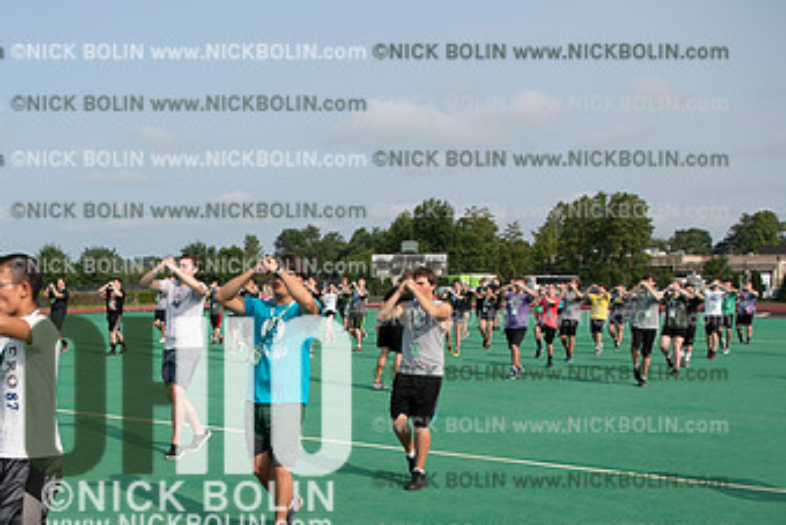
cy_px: 427
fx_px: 896
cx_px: 187
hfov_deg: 45.6
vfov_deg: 31.7
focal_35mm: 41
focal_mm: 24
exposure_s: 1/640
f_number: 5.6
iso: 125
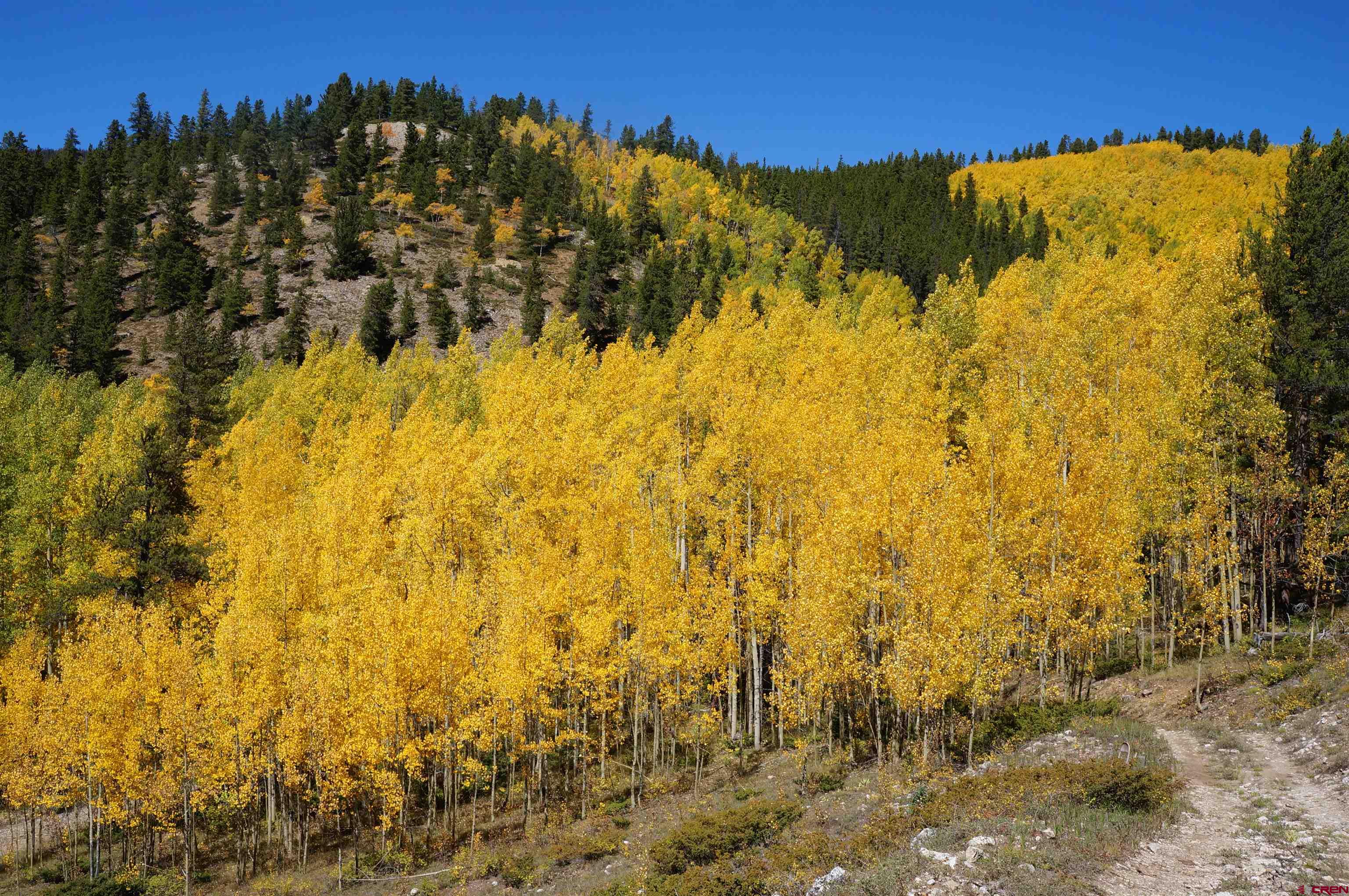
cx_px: 674
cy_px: 448
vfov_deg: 32.9
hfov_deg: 48.0
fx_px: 1516
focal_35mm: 40
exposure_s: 1/320
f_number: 13
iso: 200
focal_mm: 27
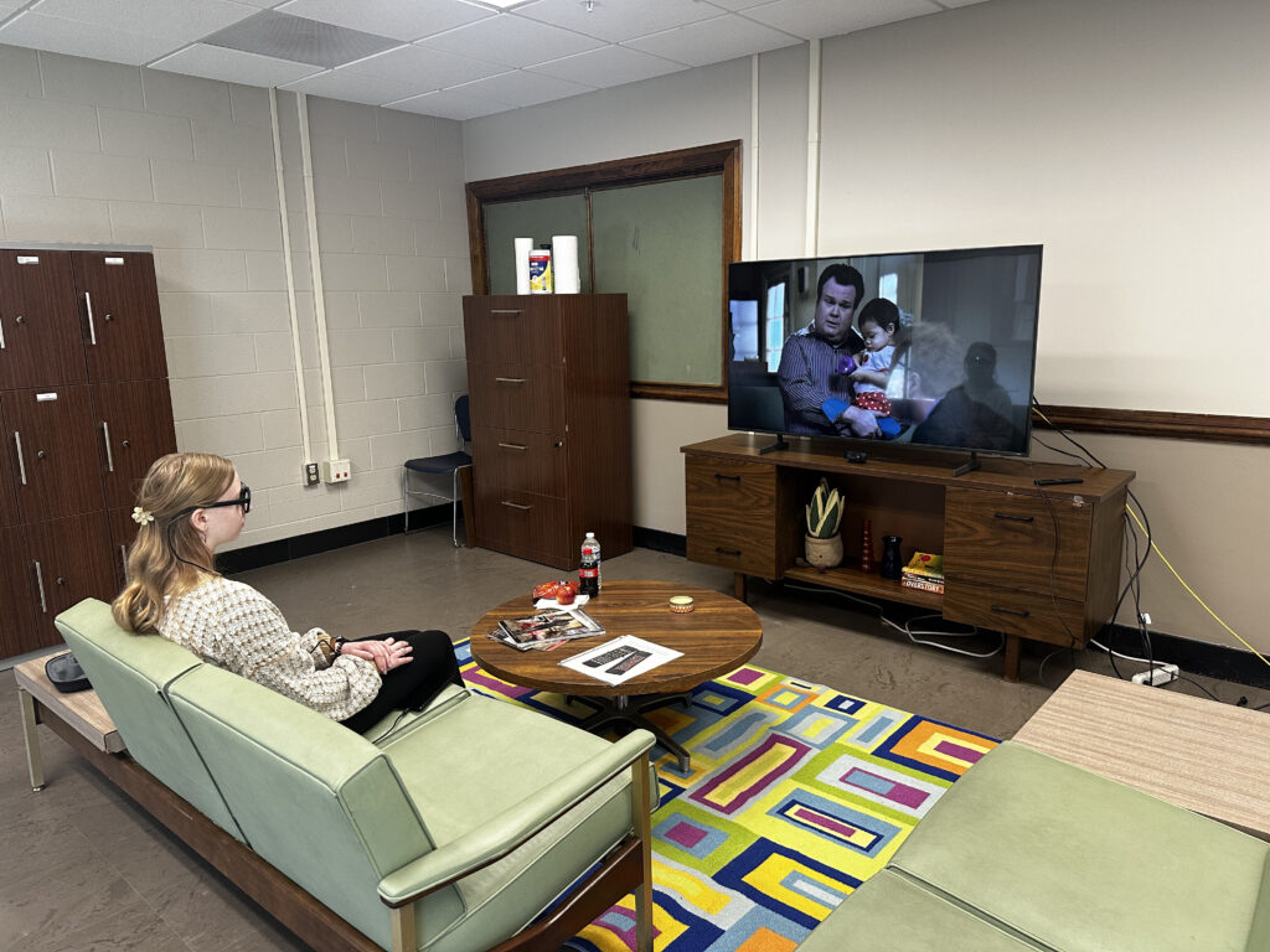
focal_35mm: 24
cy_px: 476
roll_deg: +1.4
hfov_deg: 71.6
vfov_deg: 56.8
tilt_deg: -10.4
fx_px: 881
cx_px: 635
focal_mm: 6.86
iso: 250
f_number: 1.78
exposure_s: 1/98
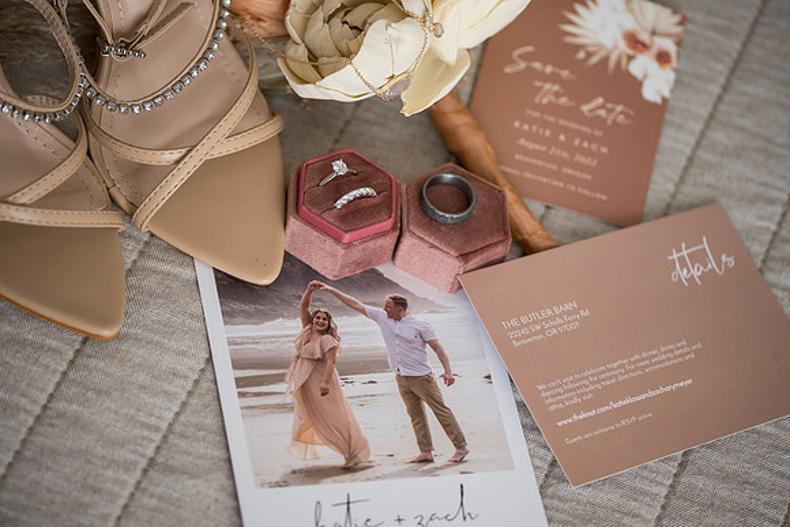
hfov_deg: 19.5
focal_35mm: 105
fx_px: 2305
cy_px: 264
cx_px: 395
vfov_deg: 13.0
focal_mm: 105
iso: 800
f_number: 4
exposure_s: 1/320
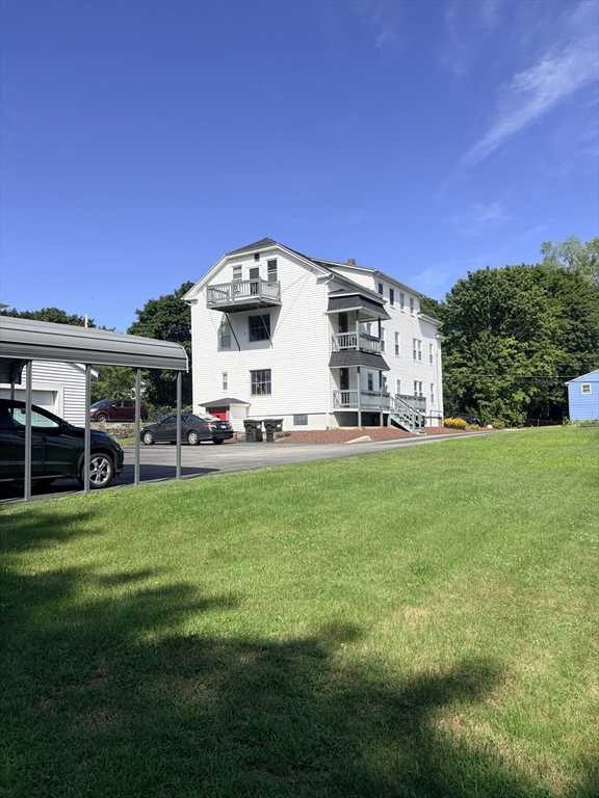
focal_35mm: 26
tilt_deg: +3.7
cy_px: 399
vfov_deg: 67.3
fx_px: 600
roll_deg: +0.8
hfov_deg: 53.1
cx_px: 300
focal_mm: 5.96
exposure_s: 1/4608
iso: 64
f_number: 1.6
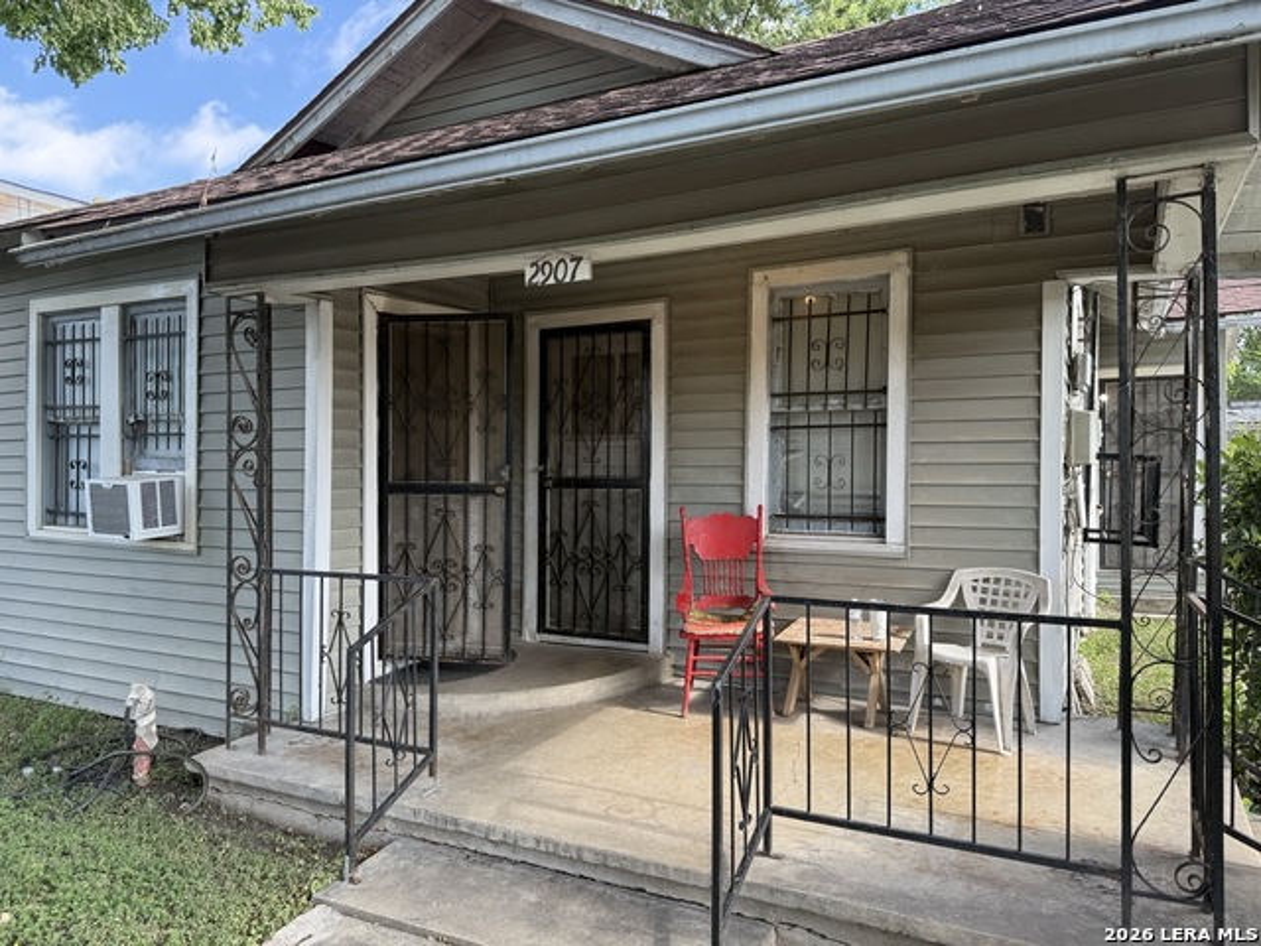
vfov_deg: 56.8
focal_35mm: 24
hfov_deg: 71.6
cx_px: 630
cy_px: 473
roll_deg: +0.8
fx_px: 874
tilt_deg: -1.5
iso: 80
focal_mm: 6.76
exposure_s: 1/351
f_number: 1.78
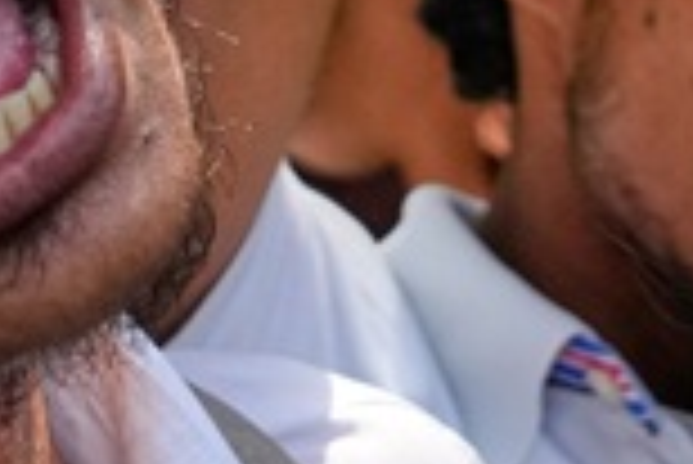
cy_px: -784
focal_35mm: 187
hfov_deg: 10.9
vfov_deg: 6.8
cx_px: 135
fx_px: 3603
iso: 640
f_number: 4
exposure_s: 1/2000
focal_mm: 24
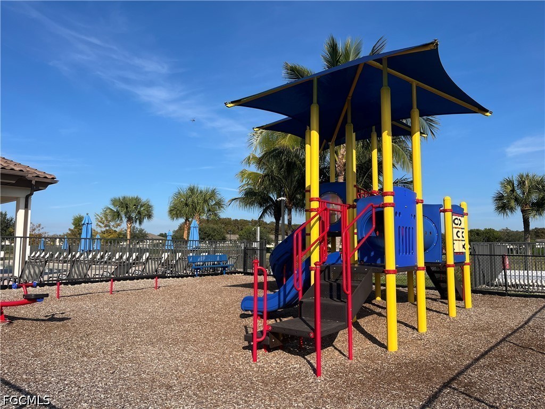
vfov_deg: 53.1
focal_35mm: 26
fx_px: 409
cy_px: 204
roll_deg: +0.2
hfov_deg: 67.3
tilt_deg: +5.9
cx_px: 272
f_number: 1.6
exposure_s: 1/3876
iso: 50
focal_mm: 5.1
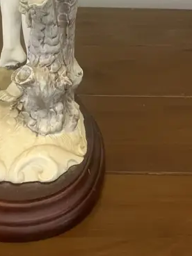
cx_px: 24
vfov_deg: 22.3
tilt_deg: -10.5
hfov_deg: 18.6
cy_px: -81
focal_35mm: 78
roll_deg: -0.5
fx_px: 577
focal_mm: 3.99
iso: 160
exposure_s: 1/50
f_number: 1.8
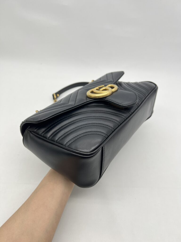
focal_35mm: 26
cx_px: 90
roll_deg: -7.6
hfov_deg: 53.1
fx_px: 181
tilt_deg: -44.7
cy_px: 121
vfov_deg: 67.3
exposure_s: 1/120
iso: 32
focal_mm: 5.7
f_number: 1.5
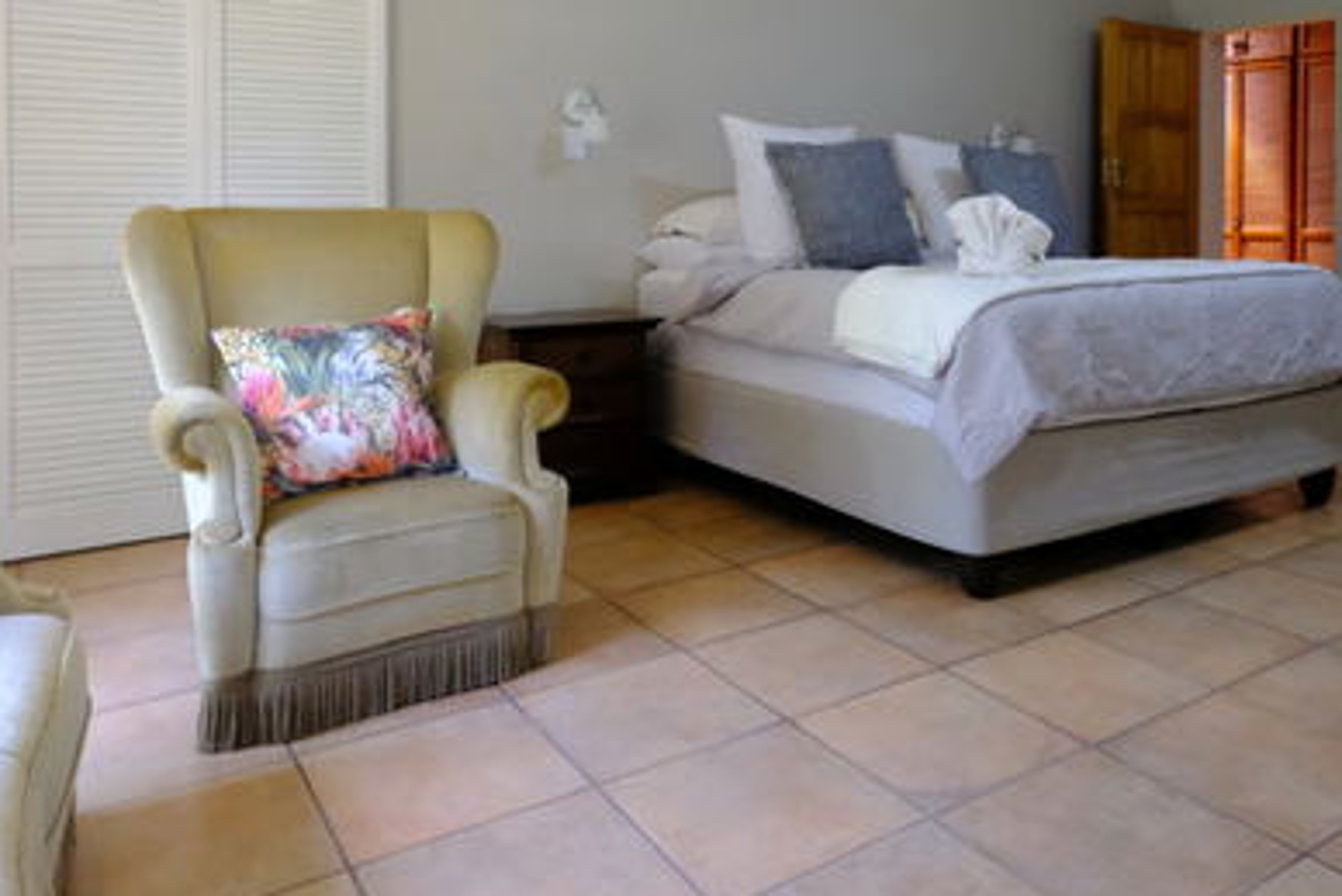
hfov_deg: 69.0
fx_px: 970
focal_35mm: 26
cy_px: 280
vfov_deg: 48.5
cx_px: 768
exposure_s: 1/100
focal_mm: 12
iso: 6400
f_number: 8
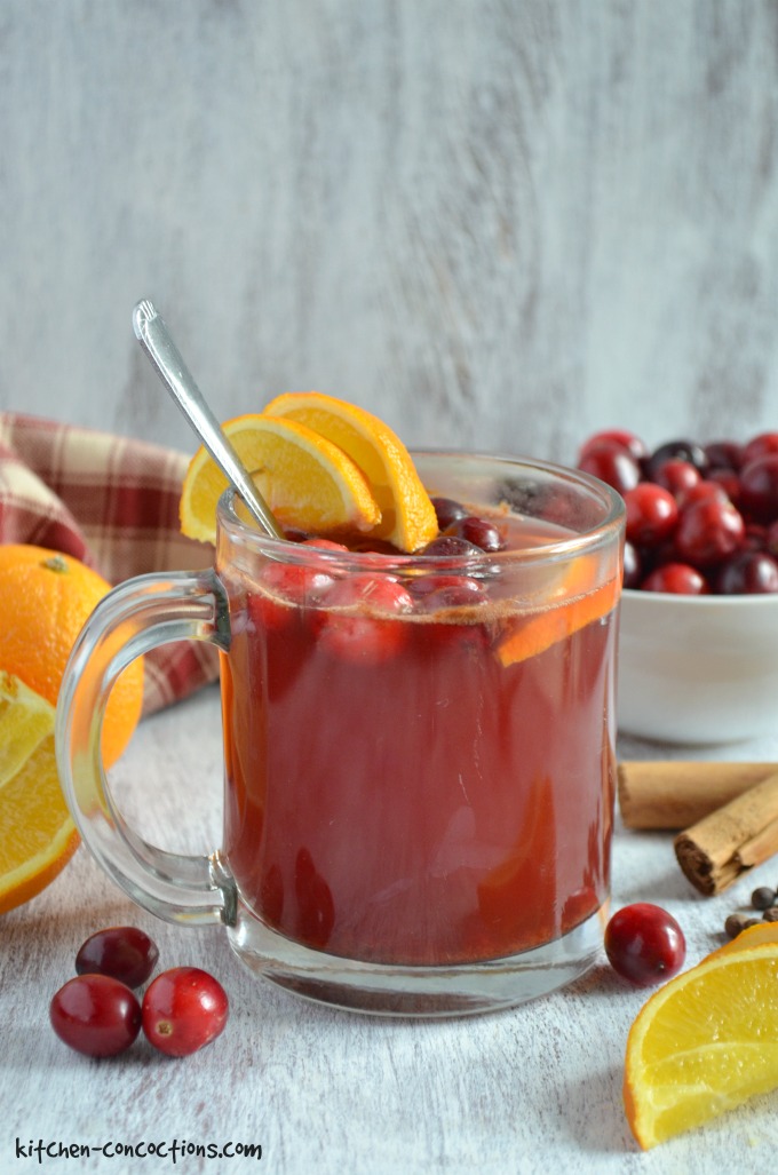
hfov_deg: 18.8
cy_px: 588
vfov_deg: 28.1
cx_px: 389
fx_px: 2345
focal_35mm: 72
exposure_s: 1/25
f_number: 5.6
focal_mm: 48
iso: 800
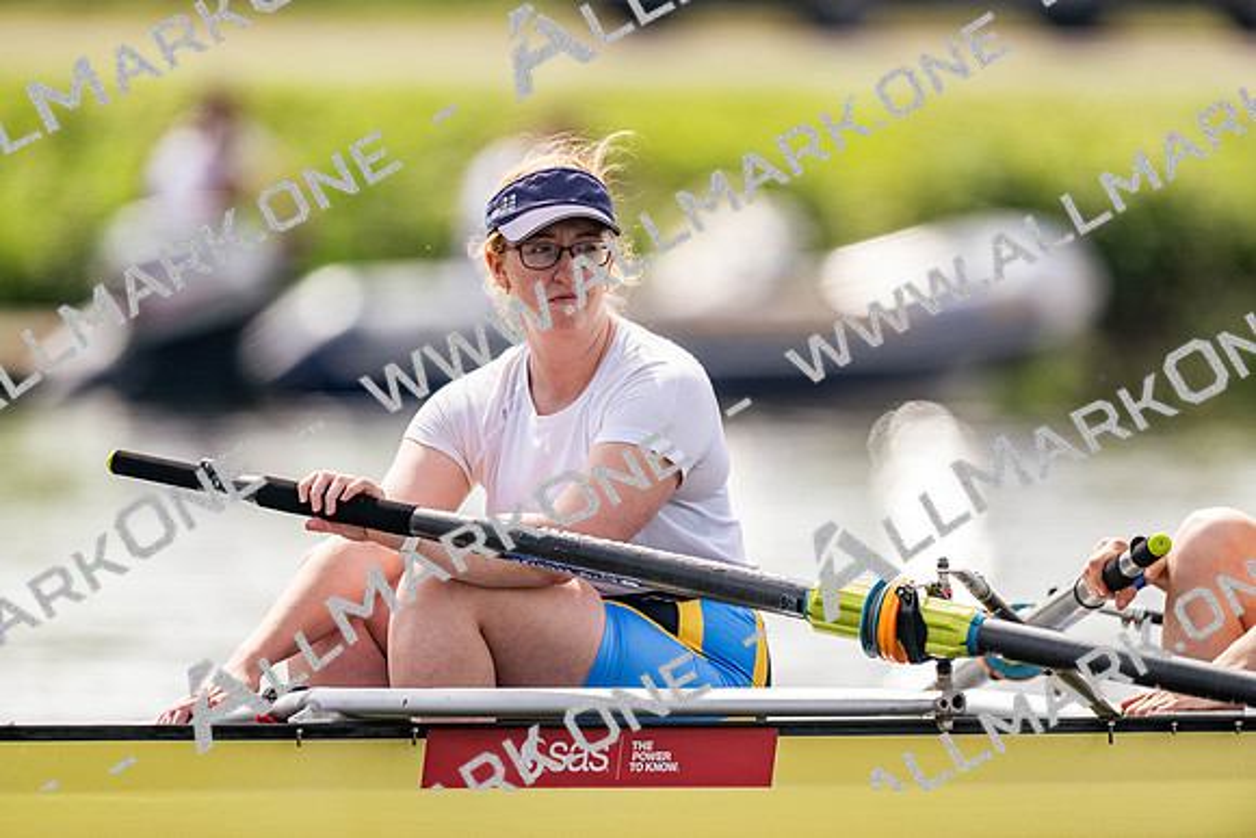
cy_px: 419
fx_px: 20937
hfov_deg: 3.4
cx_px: 628
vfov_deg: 2.3
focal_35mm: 600
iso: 450
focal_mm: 600
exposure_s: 1/2500
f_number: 4
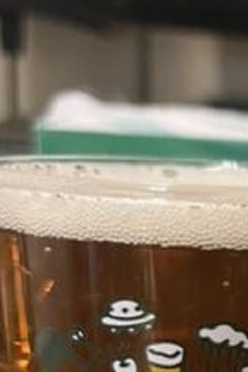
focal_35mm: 95
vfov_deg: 20.7
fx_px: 982
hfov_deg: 13.0
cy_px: 384
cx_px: 444
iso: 500
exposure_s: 1/30
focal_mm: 5.1
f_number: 1.6
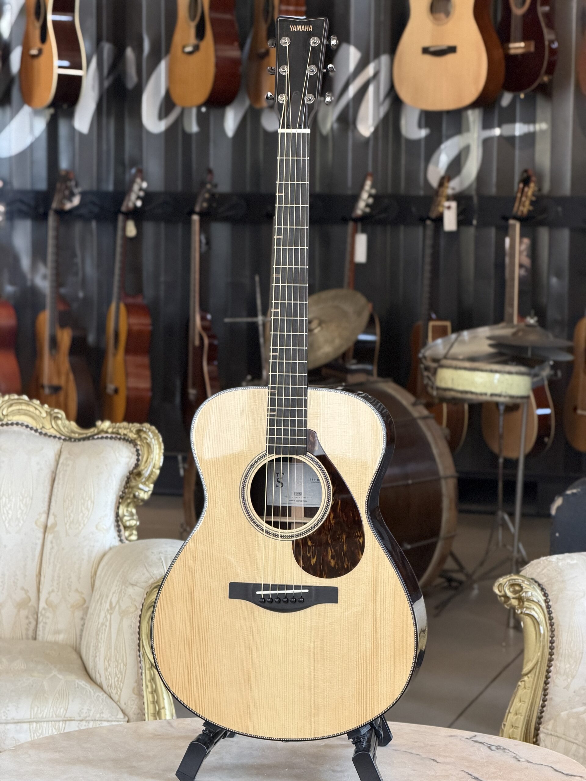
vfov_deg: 19.6
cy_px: 390
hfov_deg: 14.8
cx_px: 293
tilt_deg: -6.7
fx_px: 2257
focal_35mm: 100
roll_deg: -1.3
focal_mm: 16.89
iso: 200
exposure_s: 1/121
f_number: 2.8
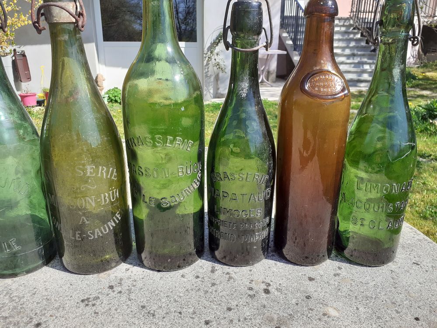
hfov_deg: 65.3
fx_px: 341
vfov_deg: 51.4
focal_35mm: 27
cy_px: 164
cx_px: 218
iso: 40
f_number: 1.9
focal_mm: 3.6
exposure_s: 1/961
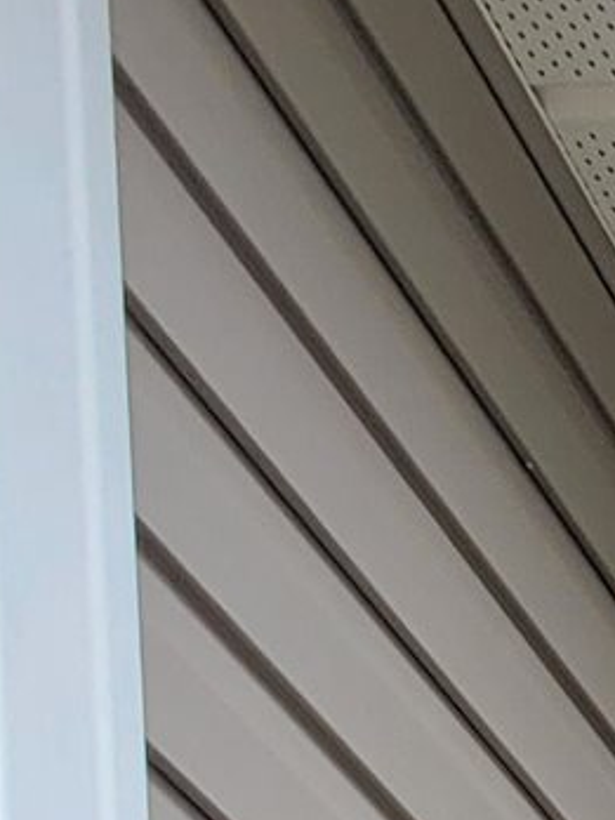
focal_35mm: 86
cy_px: 2429
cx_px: 1713
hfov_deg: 11.7
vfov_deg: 11.7
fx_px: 2037
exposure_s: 1/341
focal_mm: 2.2
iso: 50
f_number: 2.2
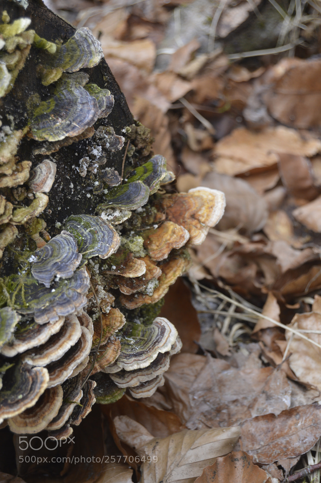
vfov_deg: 24.6
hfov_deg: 16.5
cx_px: 160
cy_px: 242
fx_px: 1105
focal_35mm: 82
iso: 220
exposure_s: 1/125
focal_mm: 55
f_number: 5.6
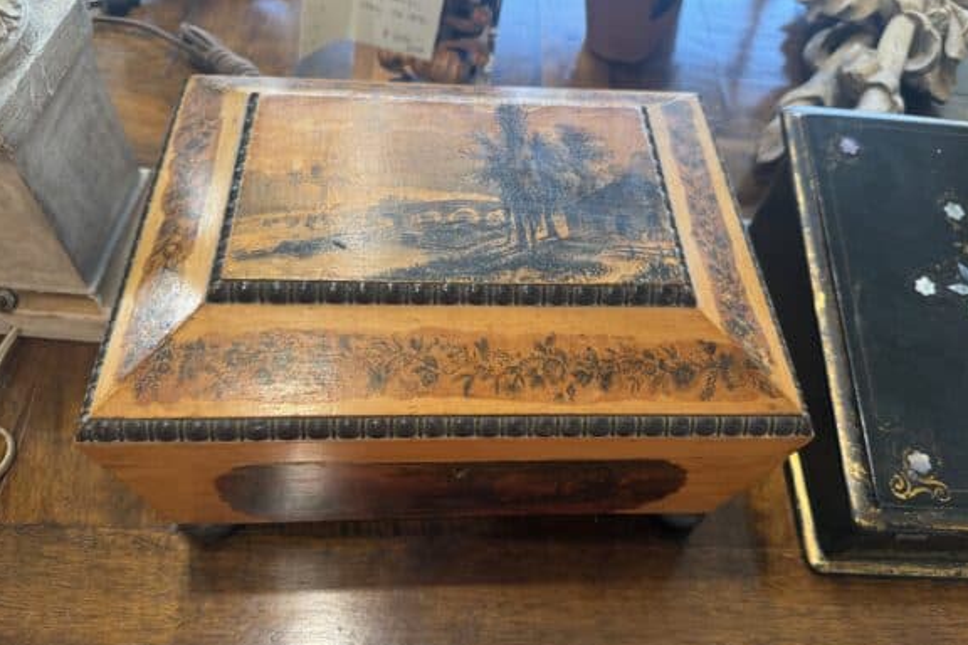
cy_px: 322
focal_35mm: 26
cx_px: 494
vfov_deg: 49.6
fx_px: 699
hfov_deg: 69.4
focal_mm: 6.76
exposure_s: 1/120
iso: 160
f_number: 1.78
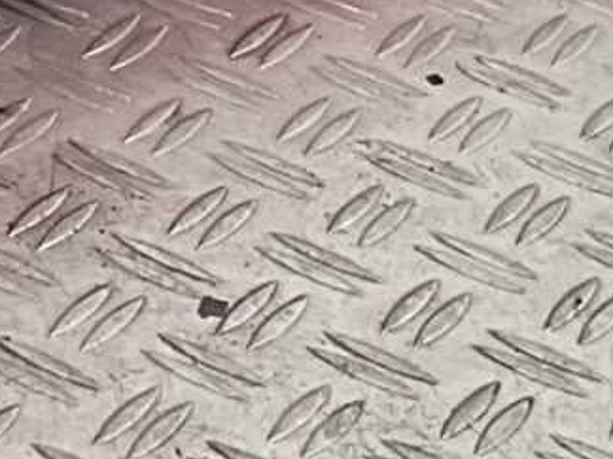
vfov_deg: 5.7
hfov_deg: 8.2
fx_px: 4055
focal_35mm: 229
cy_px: -1292
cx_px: -602
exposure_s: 1/120
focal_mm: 3
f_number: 1.8
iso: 20
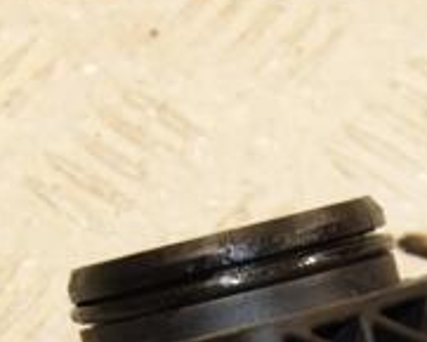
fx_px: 3414
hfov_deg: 7.1
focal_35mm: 270
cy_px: 439
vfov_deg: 5.7
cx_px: 396
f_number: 6.3
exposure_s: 1/200
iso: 800
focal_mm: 58
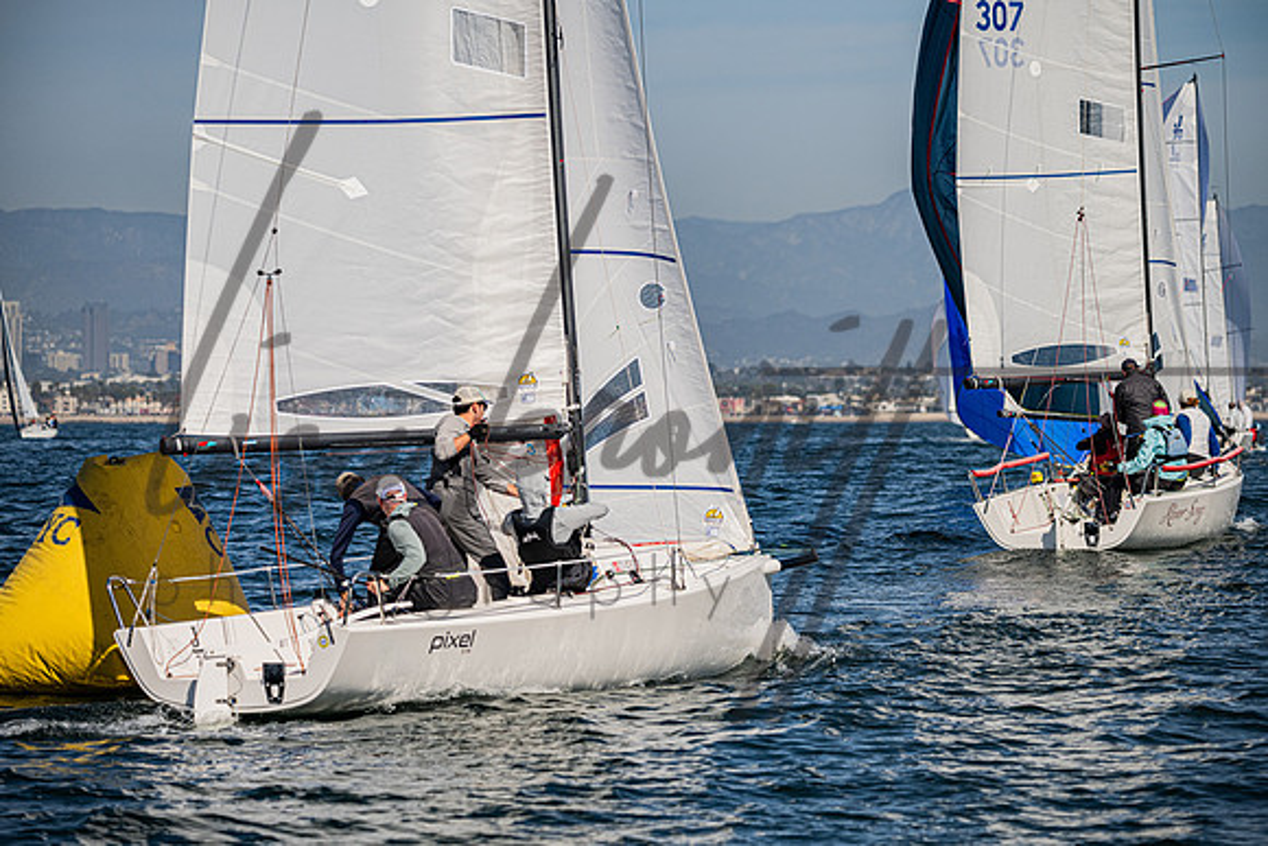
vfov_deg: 7.4
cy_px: 423
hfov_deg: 11.1
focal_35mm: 185
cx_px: 634
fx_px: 6521
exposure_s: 1/4000
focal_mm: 180
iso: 320
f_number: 5.6
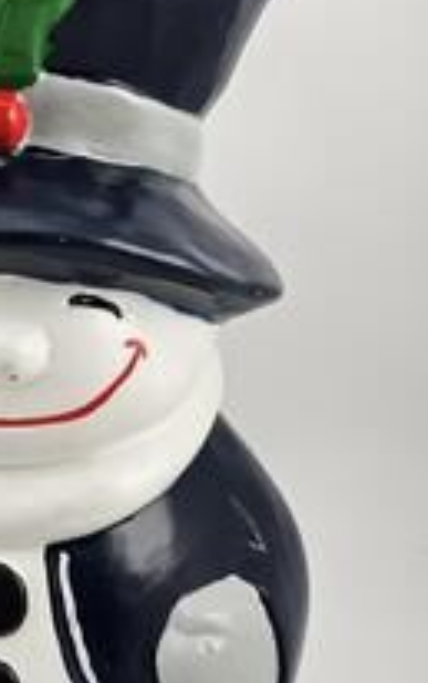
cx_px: 30
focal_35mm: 45
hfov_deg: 27.4
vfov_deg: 44.3
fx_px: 839
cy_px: 368
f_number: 1.8
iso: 40
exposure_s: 1/462
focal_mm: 5.4
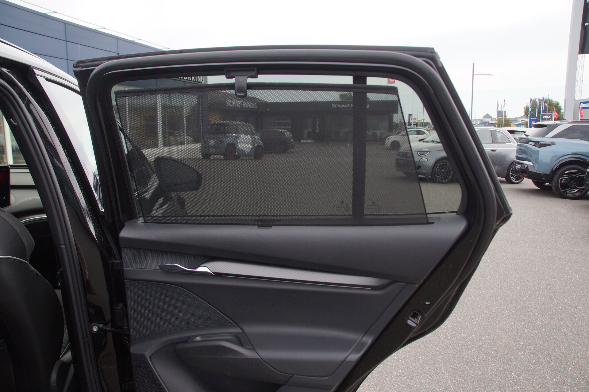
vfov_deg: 47.9
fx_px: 442
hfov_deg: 67.4
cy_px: 196
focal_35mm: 27
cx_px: 294
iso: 100
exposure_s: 1/160
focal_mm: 18
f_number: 6.3
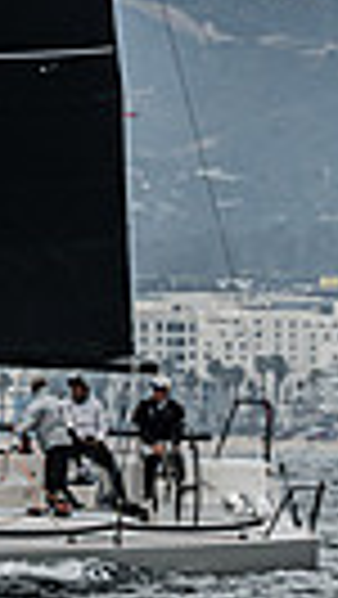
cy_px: 14
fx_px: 12722
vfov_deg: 2.7
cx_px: -287
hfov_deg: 1.5
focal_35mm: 800
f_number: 7.1
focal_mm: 130
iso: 320
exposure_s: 1/1600
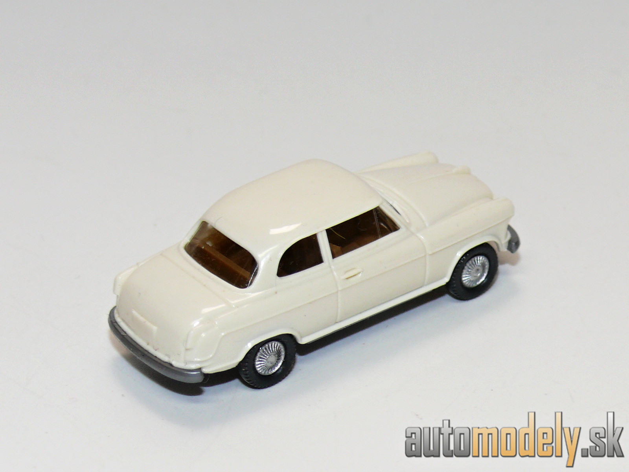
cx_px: 314
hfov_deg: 14.4
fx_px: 2489
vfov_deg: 10.8
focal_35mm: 137
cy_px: 236
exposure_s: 1/30
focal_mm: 16.3
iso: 100
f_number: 4
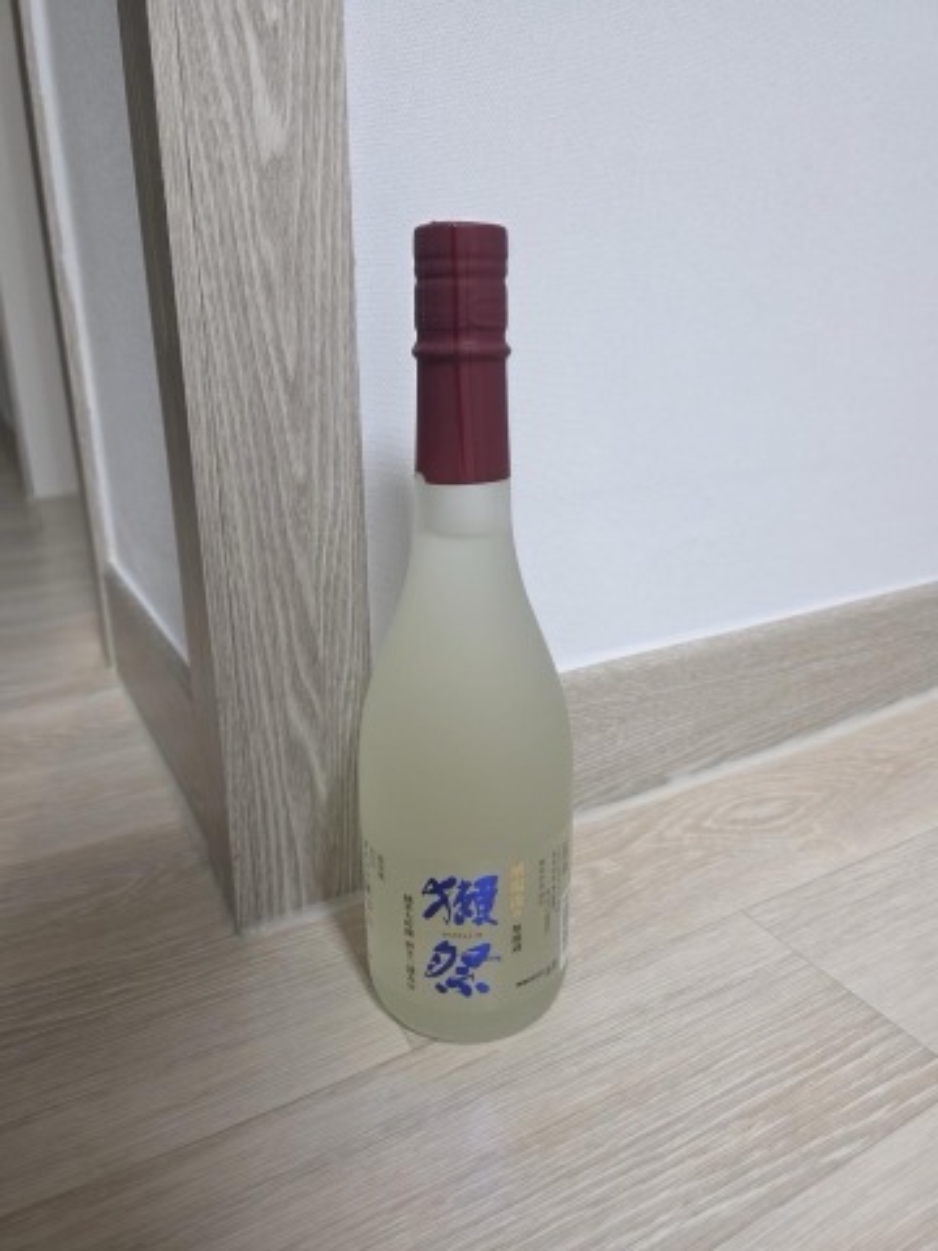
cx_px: 469
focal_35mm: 23
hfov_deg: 58.9
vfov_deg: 73.9
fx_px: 831
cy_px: 626
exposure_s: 1/120
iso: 250
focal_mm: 6.3
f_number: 1.7
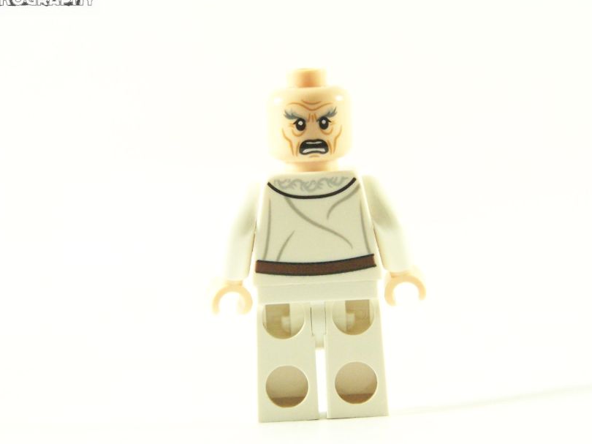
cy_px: 241
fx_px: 2530
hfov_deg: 13.3
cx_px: 321
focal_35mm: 148
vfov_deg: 10.0
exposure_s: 1/60
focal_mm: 19.4
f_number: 3.6
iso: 400
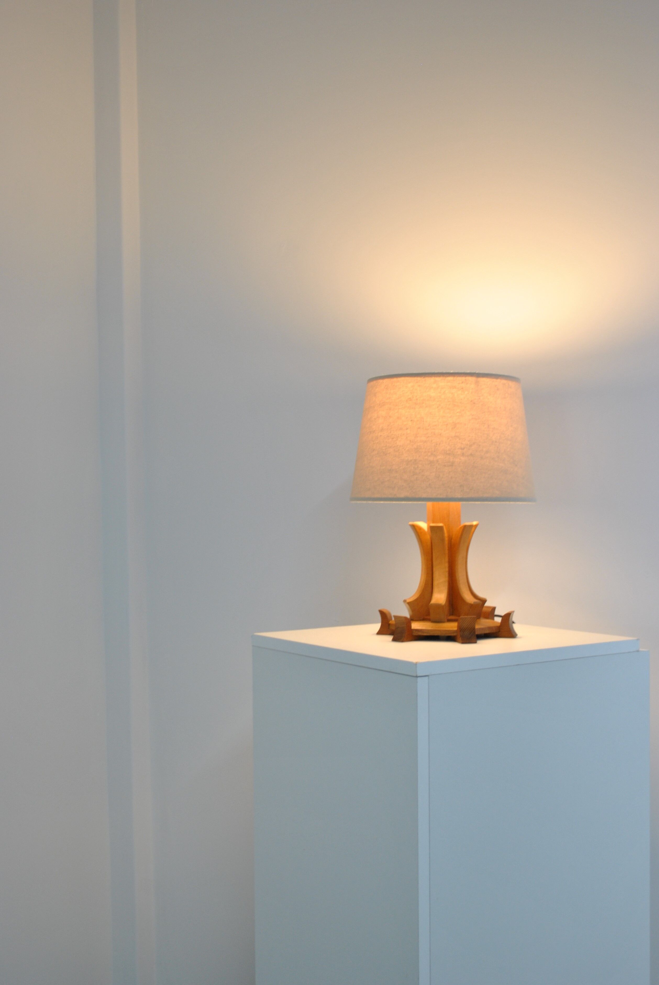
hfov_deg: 29.9
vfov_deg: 43.6
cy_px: 492
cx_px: 330
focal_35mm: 45
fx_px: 1232
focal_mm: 30
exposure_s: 1/30
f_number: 4.5
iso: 320
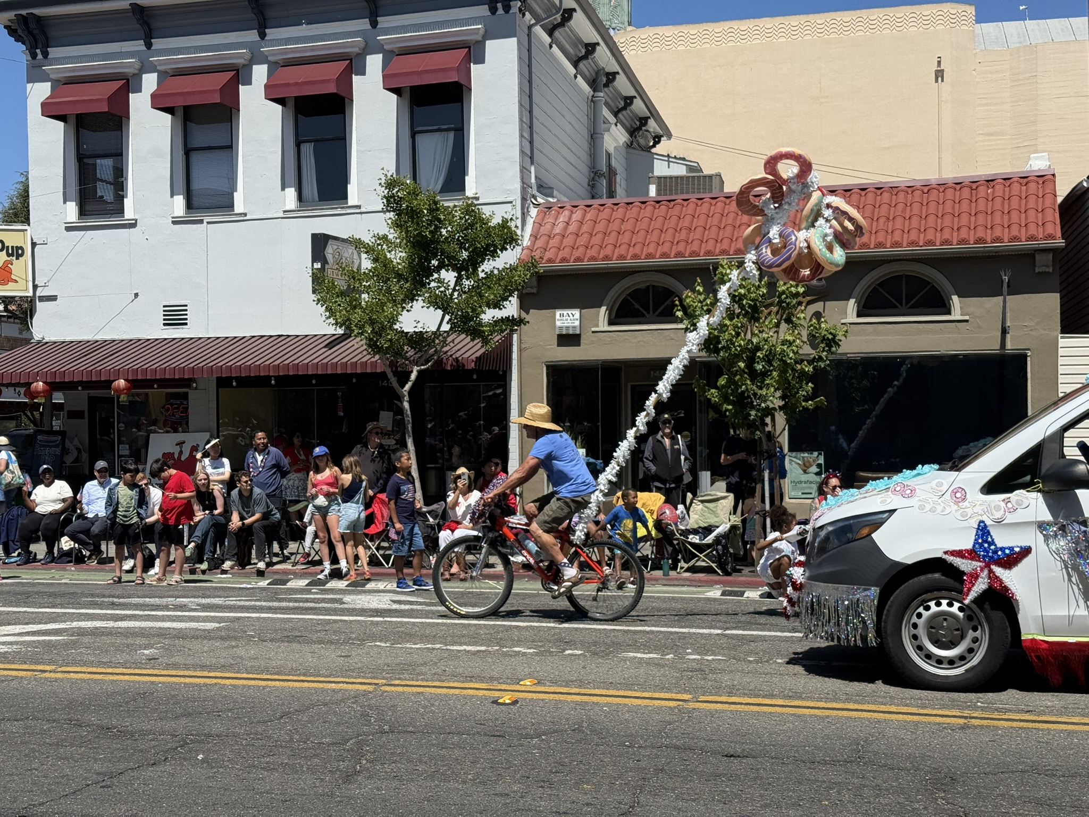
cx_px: 544
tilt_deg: +1.2
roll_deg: -0.1
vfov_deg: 30.3
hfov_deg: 39.7
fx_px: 1510
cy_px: 408
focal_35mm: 48
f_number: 1.78
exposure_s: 1/5208
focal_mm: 6.76
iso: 64
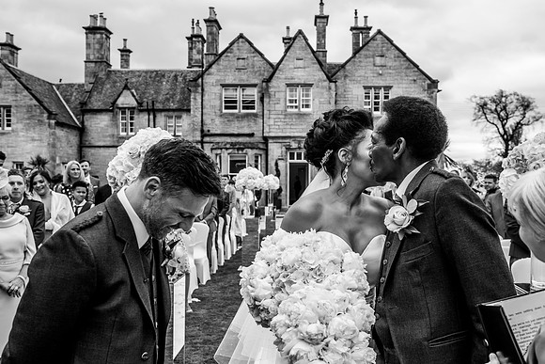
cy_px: 182
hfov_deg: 53.4
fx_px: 542
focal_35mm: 36
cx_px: 276
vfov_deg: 37.1
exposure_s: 1/640
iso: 500
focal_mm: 35
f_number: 5.6
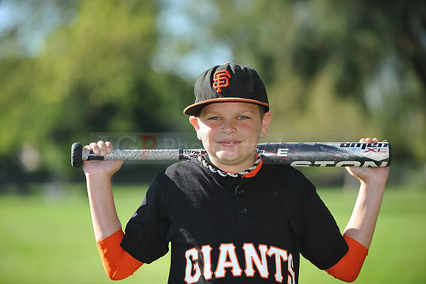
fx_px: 1951
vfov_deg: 8.3
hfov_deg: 12.5
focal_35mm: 165
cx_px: 213
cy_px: 142
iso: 200
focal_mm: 165
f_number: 4
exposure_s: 1/800
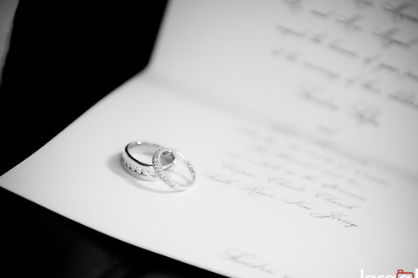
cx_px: 225
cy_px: 151
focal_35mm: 82
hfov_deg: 24.8
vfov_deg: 16.7
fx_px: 952
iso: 1600
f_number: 3.2
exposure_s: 1/125
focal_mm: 70
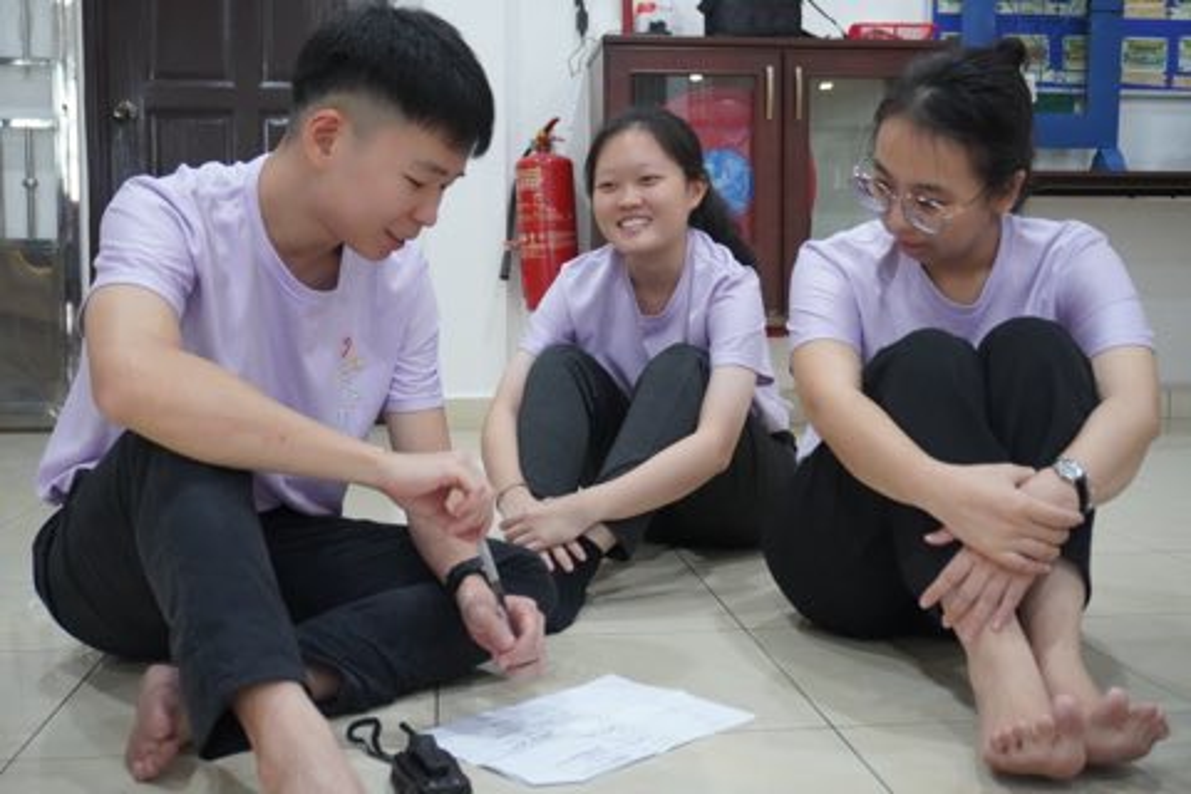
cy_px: 397
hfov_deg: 47.9
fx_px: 1340
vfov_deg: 33.0
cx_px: 596
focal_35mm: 40
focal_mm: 27
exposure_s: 1/160
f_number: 4.5
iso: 5000
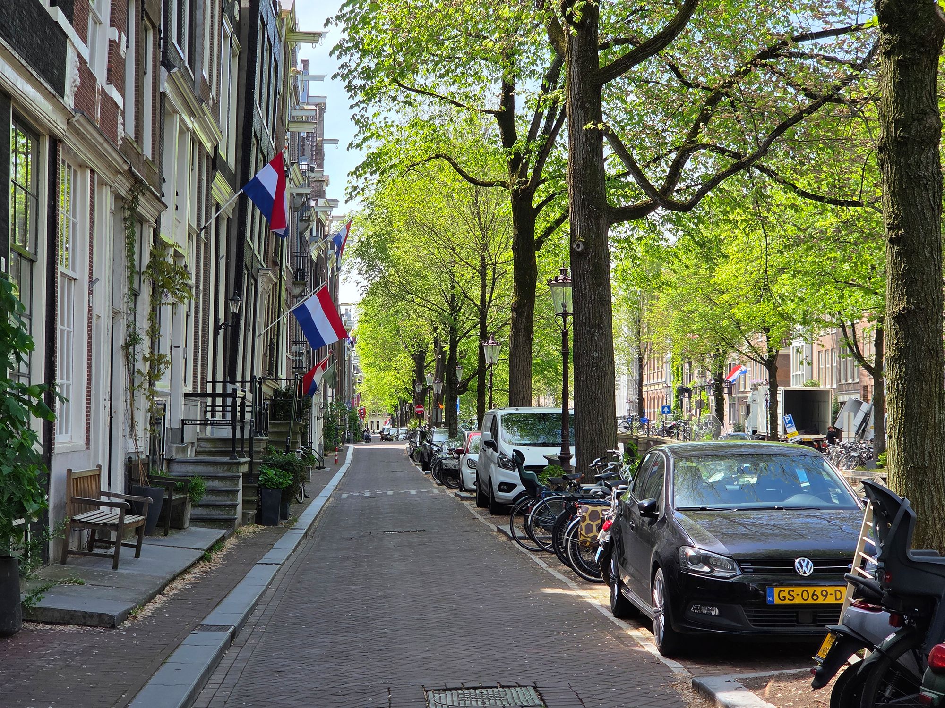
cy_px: 354
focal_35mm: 69
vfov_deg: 21.3
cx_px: 472
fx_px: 1884
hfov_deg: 28.2
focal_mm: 7
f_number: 2.4
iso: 25
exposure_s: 1/449
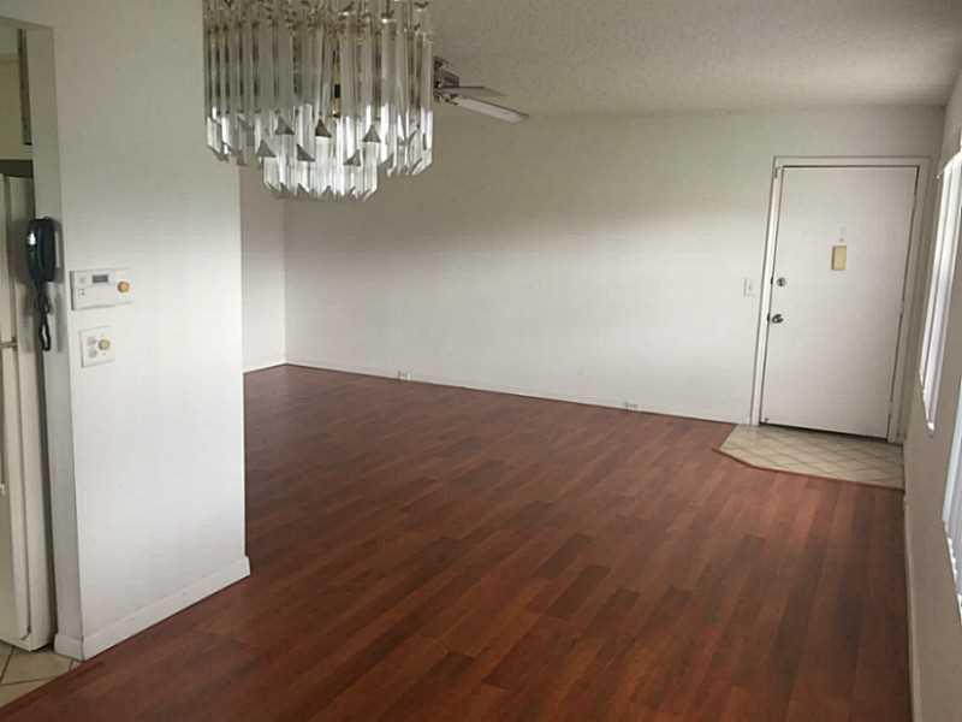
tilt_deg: -8.7
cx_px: 481
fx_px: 806
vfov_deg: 48.2
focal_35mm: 29
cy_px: 361
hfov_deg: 61.7
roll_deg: -3.4
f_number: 2.2
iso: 40
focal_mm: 4.15
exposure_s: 1/15
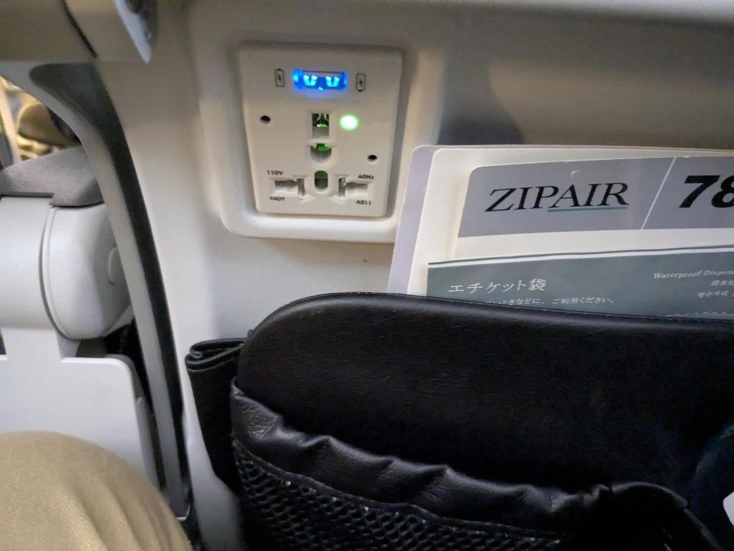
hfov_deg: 65.3
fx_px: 573
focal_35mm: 27
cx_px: 367
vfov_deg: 51.4
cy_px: 276
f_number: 1.73
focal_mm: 4.38
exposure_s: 1/17.1
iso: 3111
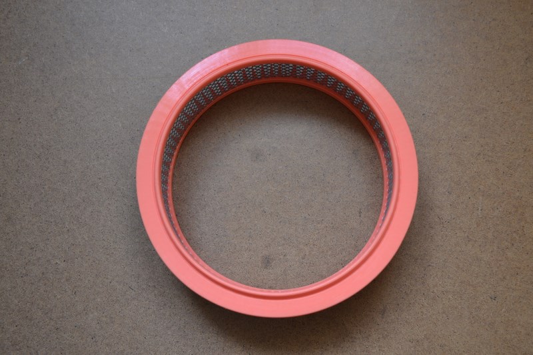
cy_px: 178
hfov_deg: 43.6
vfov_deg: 29.9
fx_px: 666
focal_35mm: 45
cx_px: 266
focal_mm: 30
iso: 400
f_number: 4.5
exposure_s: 1/80
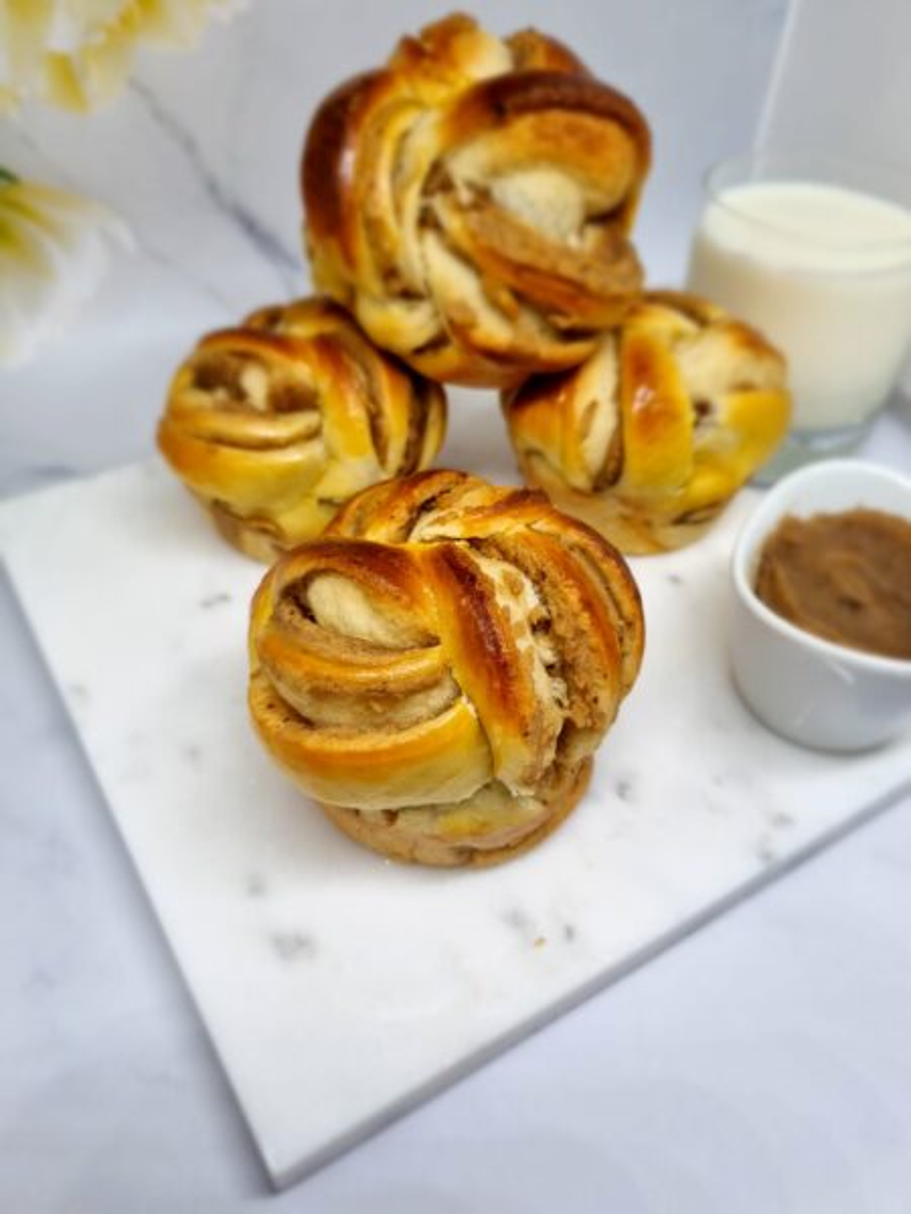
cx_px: 456
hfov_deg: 53.1
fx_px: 912
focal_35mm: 26
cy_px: 607
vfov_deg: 67.3
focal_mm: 5.4
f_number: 1.8
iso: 64
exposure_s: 1/100
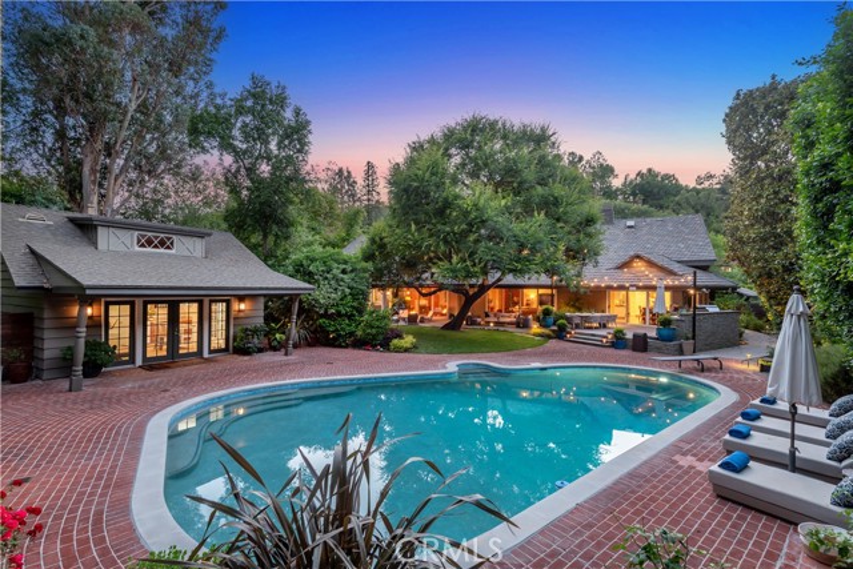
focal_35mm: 16
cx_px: 426
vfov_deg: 73.8
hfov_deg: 96.7
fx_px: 379
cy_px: 284
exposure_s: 1/1.25
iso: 100
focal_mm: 16
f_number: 8
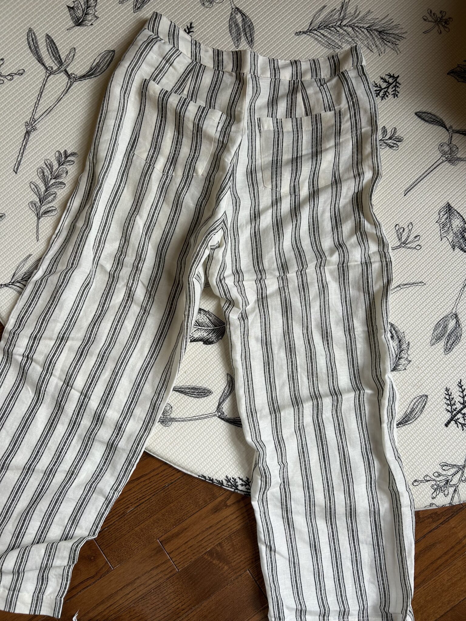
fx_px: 467
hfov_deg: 53.1
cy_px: 310
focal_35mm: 26
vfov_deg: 67.3
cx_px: 233
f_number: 1.5
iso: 40
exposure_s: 1/203
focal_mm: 5.7
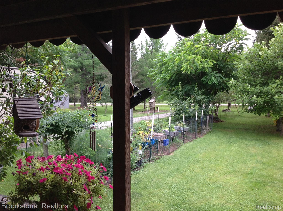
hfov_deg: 52.7
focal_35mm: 35
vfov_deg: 40.6
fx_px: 286
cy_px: 106
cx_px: 142
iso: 64
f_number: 2.4
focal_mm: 4.28
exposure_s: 1/120
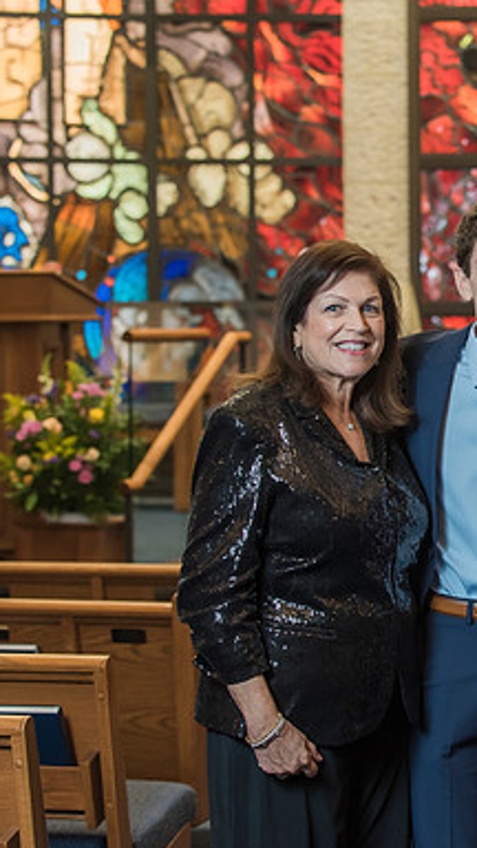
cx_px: 554
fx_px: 2631
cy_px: 424
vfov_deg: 18.3
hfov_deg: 10.2
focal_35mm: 117
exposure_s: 1/100
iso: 1000
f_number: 4
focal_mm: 70
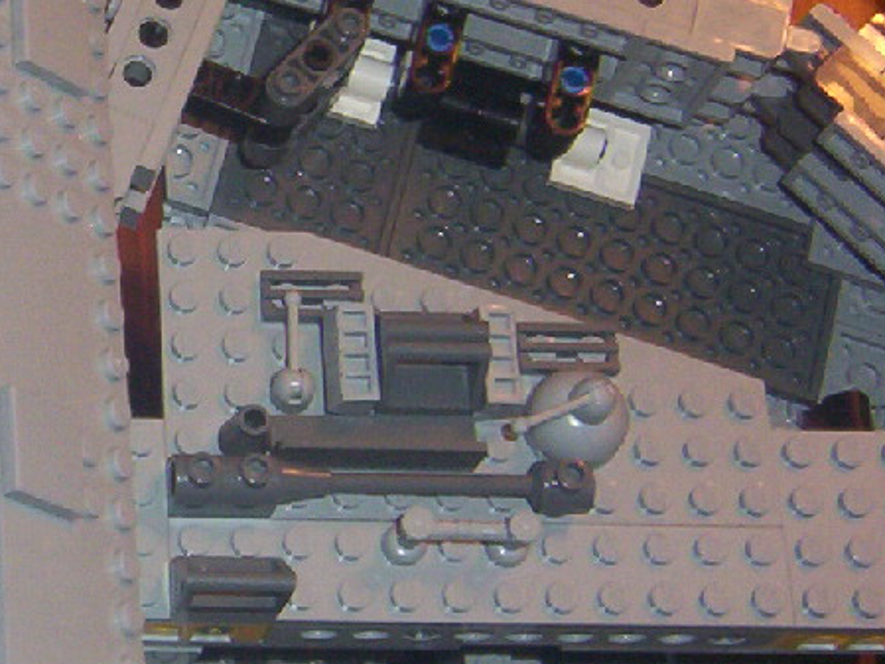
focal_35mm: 95
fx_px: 2429
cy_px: 292
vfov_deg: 15.6
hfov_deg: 19.1
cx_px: -264
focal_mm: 5.54
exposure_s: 1/30
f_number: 2.76
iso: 140
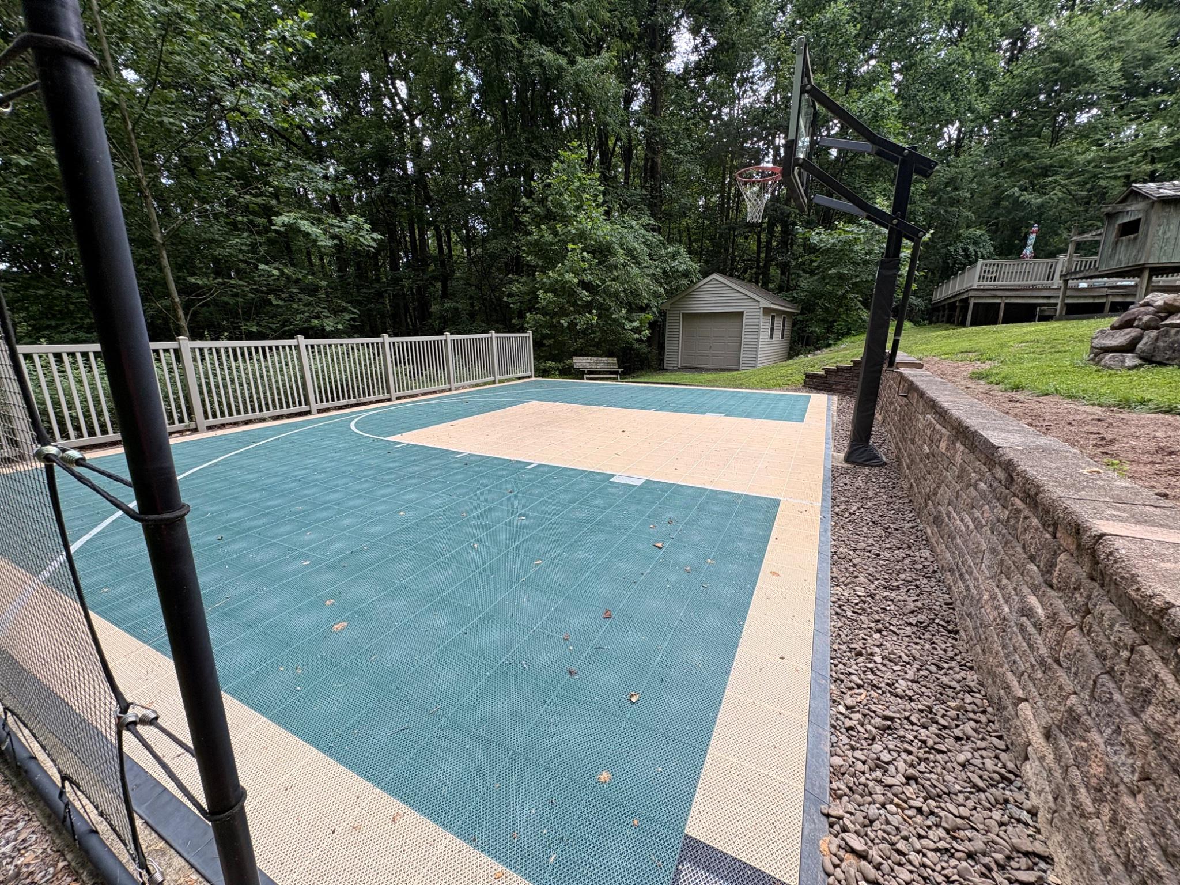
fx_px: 477
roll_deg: +0.3
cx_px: 590
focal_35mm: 14
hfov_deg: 102.1
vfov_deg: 85.7
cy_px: 442
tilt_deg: -12.4
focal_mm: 2.22
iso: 40
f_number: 2.2
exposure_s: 1/186
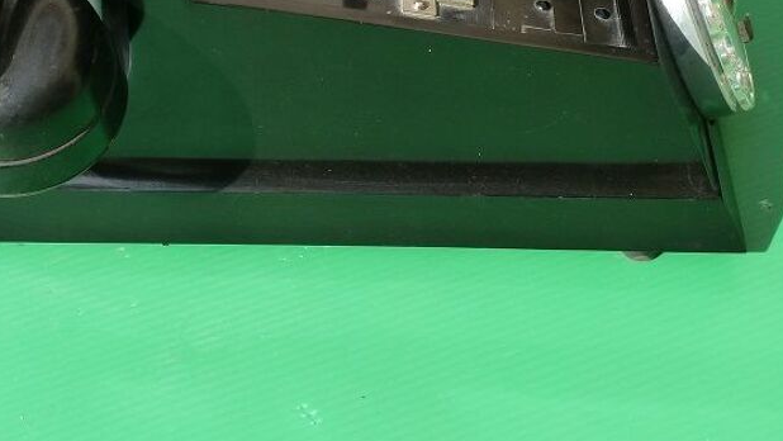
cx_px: 277
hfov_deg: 28.4
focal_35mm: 74
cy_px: 13
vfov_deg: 16.0
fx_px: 1537
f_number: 4
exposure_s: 1/400
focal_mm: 6.9
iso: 125
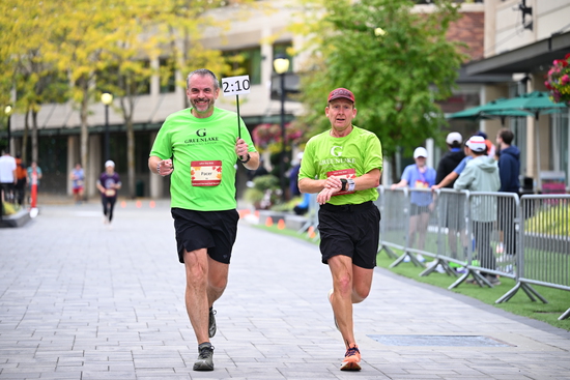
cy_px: 190
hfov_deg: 17.8
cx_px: 285
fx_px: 1821
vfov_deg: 11.9
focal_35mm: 115
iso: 640
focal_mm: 115
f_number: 2.8
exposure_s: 1/2000
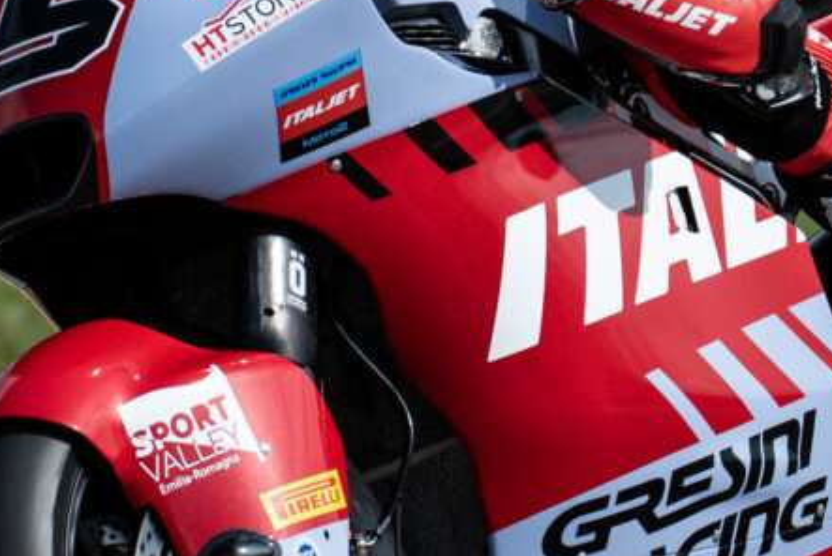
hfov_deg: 1.5
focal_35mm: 1400
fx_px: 32376
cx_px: 449
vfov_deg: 1.0
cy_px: -21
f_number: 5
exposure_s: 1/2000
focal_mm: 400
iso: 125
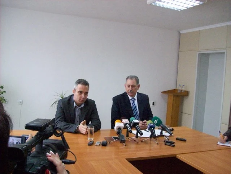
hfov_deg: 51.4
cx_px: 116
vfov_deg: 39.7
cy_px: 87
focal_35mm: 36
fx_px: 240
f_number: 2.7
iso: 567
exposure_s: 1/128
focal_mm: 6
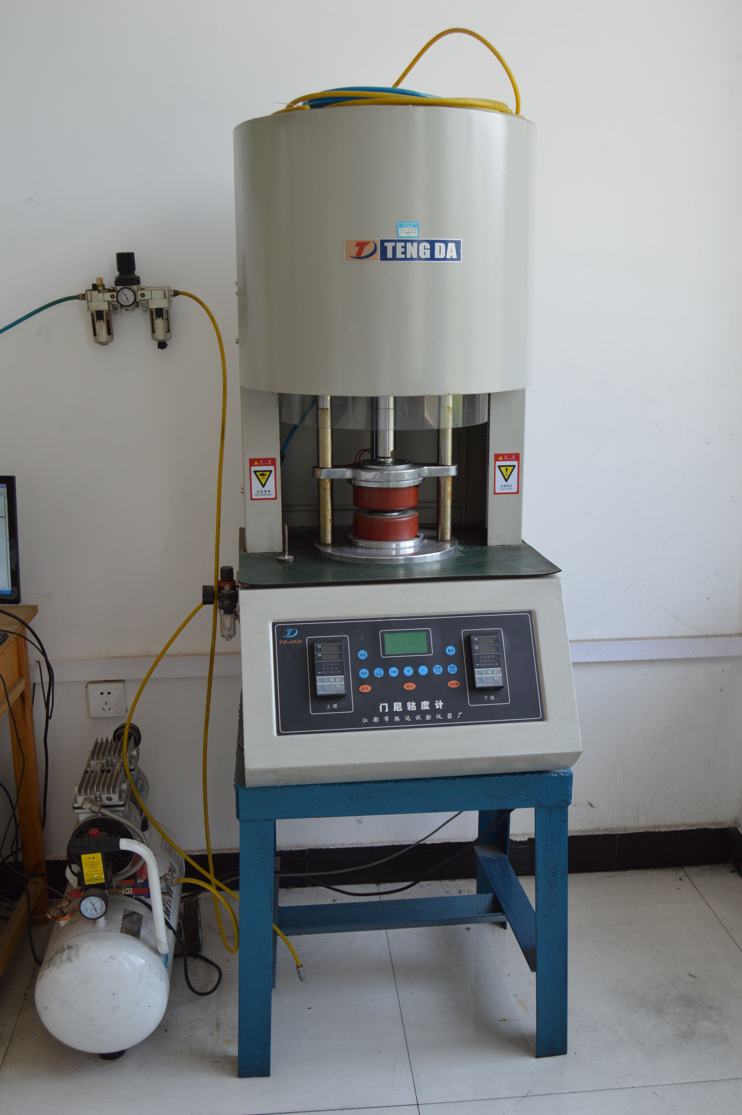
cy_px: 558
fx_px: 1069
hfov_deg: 38.3
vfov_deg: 55.1
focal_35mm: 34
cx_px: 371
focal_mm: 23
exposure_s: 1/125
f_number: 5.6
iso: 400
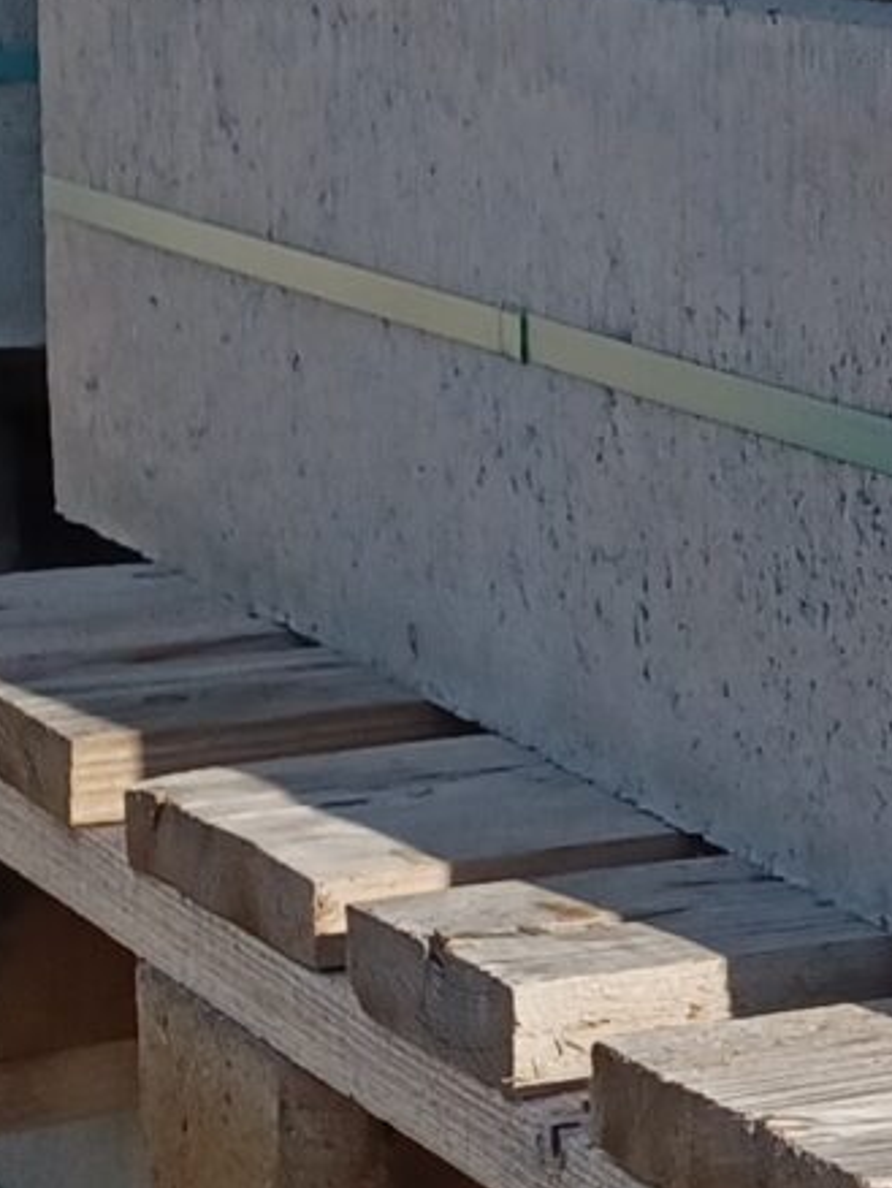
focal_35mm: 146
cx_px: 2324
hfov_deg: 8.9
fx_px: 5011
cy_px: 68
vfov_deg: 13.4
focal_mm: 4.6
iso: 32
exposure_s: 1/578
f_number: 1.8
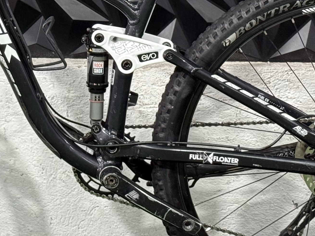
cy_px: -11
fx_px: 1337
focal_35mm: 147
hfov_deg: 13.4
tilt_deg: -11.3
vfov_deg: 10.0
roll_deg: -0.8
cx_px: 66
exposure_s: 1/60
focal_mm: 6.76
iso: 160
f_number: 1.78
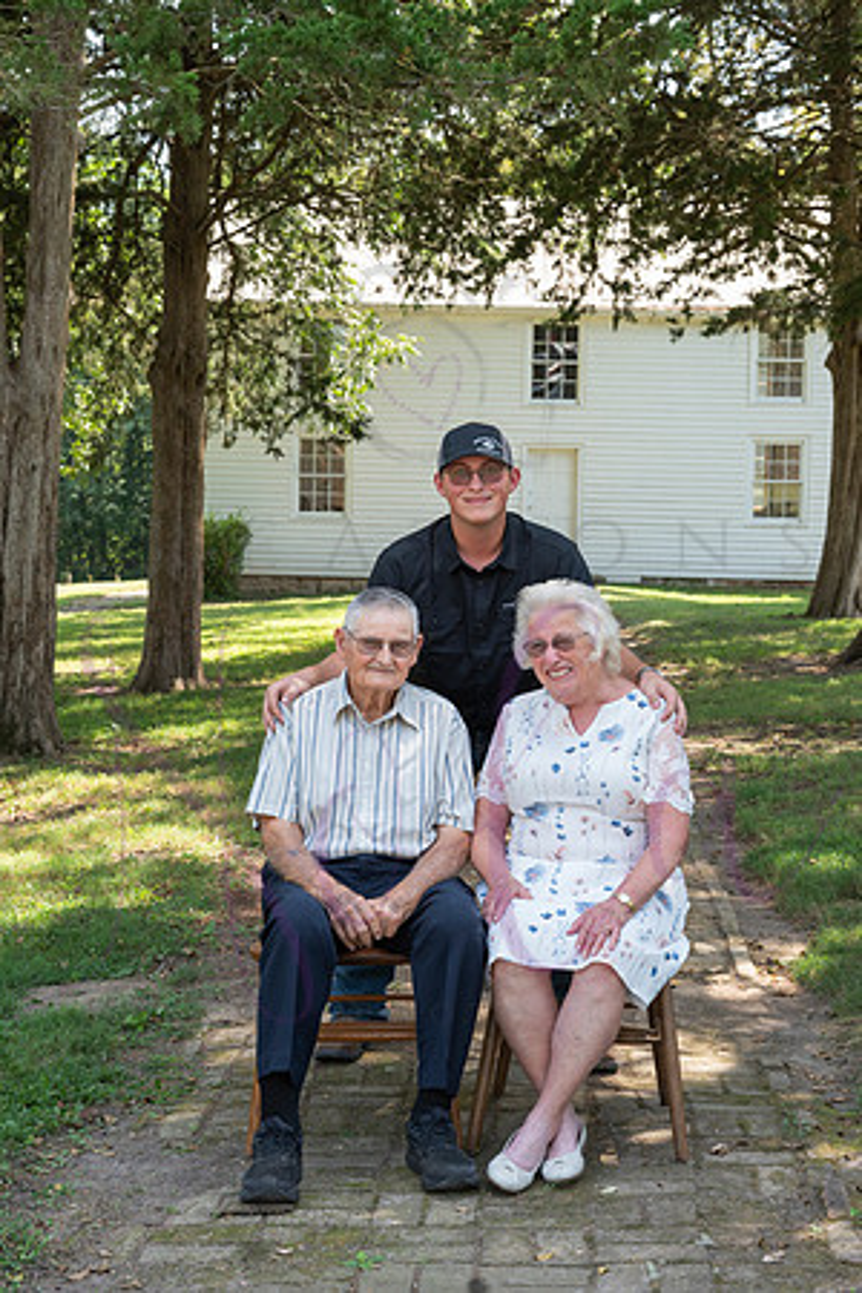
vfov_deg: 33.4
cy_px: 646
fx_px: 2155
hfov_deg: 22.6
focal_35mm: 60
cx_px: 431
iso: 400
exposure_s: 1/100
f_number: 8
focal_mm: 60
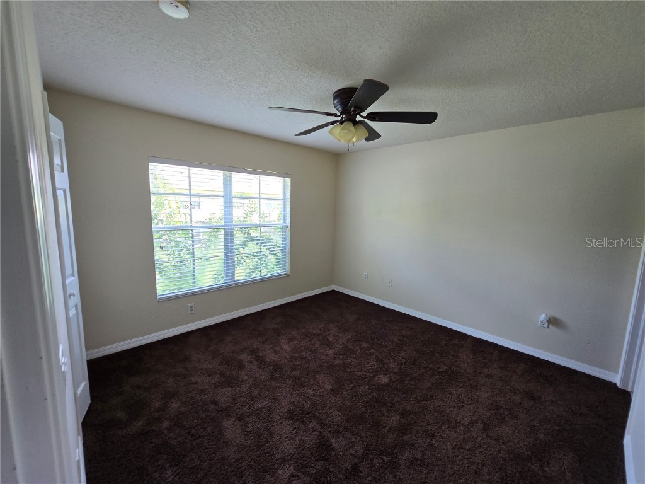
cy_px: 242
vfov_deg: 89.9
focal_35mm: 13
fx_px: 242
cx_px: 322
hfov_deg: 106.2
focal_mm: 2.2
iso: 100
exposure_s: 1/60
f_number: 2.2
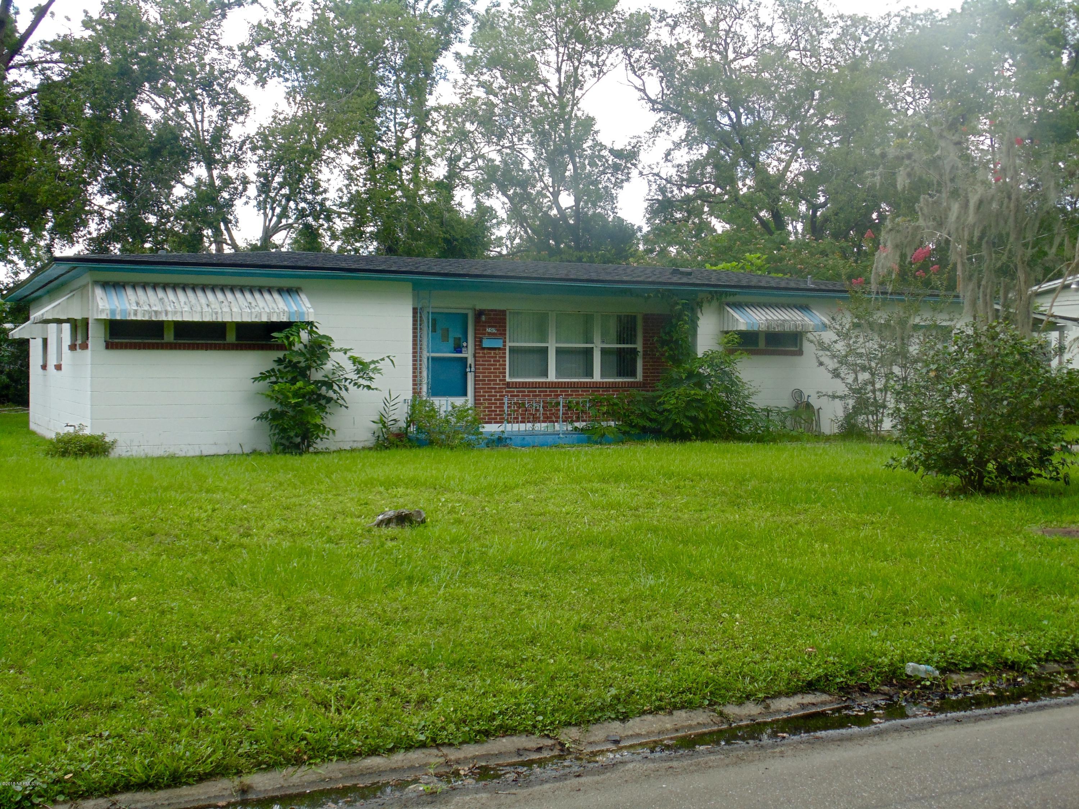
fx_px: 1278
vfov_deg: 35.1
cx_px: 540
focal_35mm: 41
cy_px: 404
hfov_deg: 45.8
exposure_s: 1/125
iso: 80
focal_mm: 7.4
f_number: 3.6
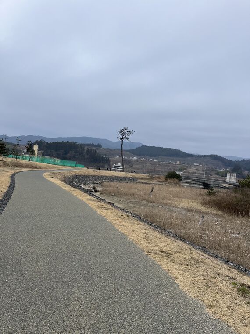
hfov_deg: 53.1
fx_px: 250
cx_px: 125
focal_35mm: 26
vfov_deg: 67.3
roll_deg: -2.2
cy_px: 167
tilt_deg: -3.2
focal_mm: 5.1
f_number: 1.6
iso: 50
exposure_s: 1/2024
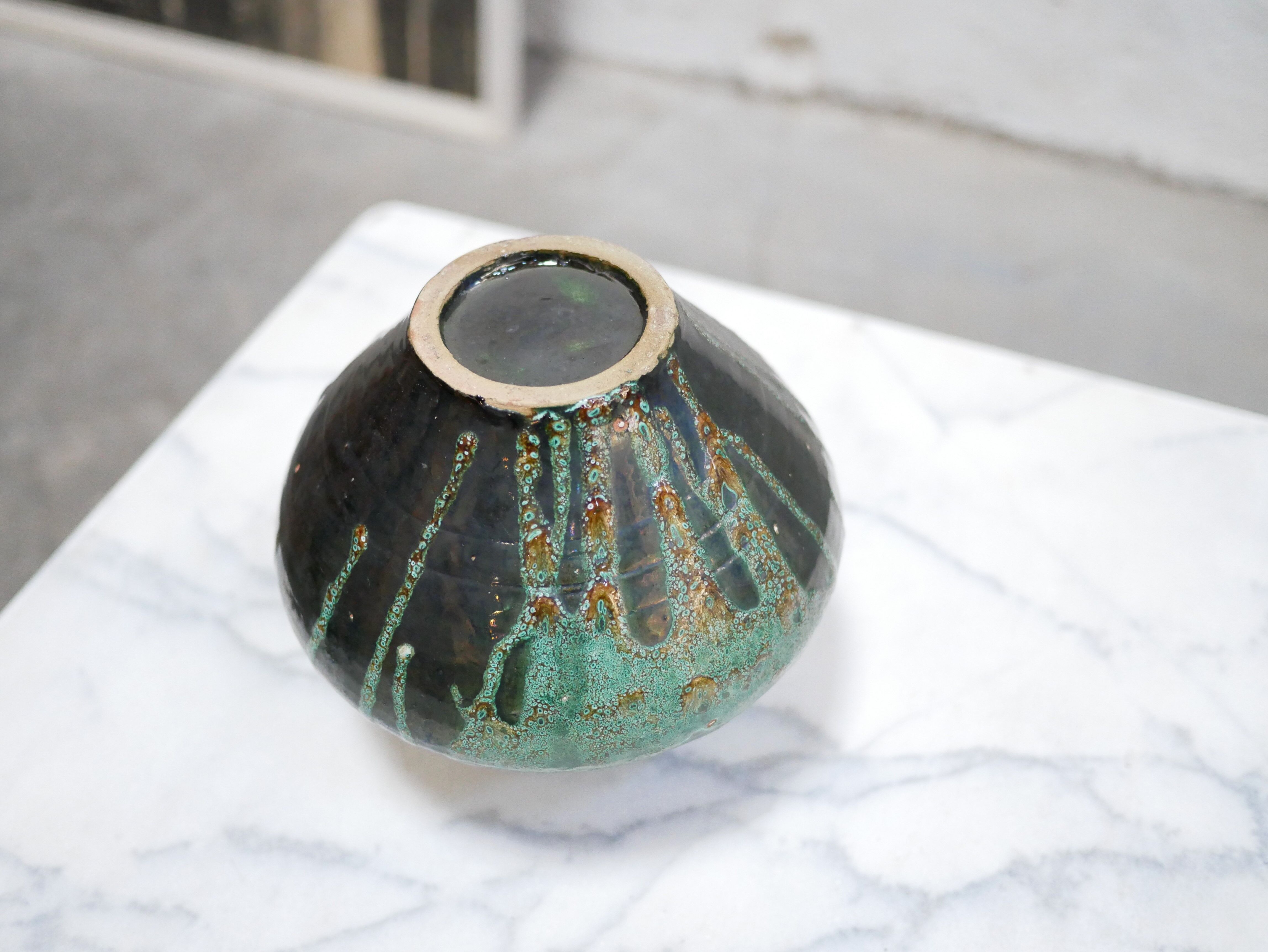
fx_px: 1466
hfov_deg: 46.8
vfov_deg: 36.0
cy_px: 476
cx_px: 634
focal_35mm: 40
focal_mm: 20
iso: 1600
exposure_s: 1/60
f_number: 1.7
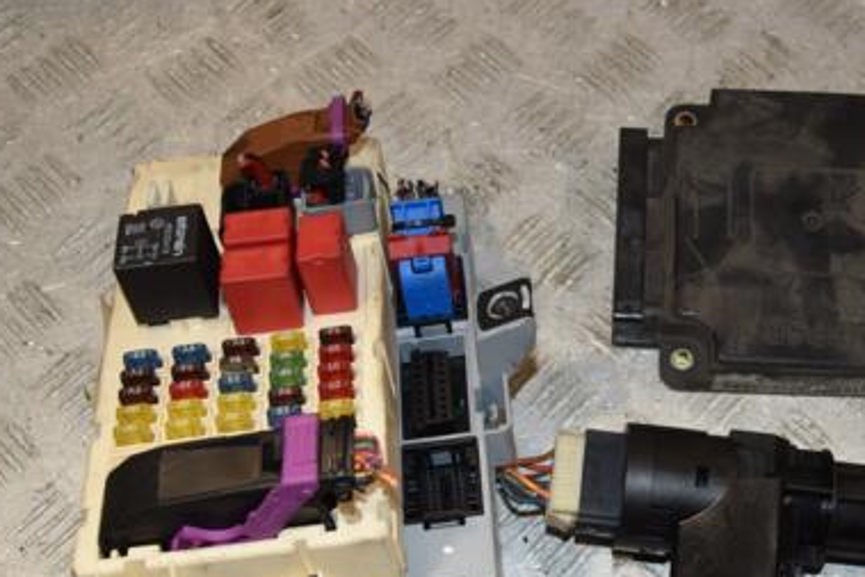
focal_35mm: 57
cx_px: 619
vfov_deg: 23.7
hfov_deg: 34.5
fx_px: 1370
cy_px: 363
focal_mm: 24
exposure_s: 1/200
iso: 800
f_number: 8
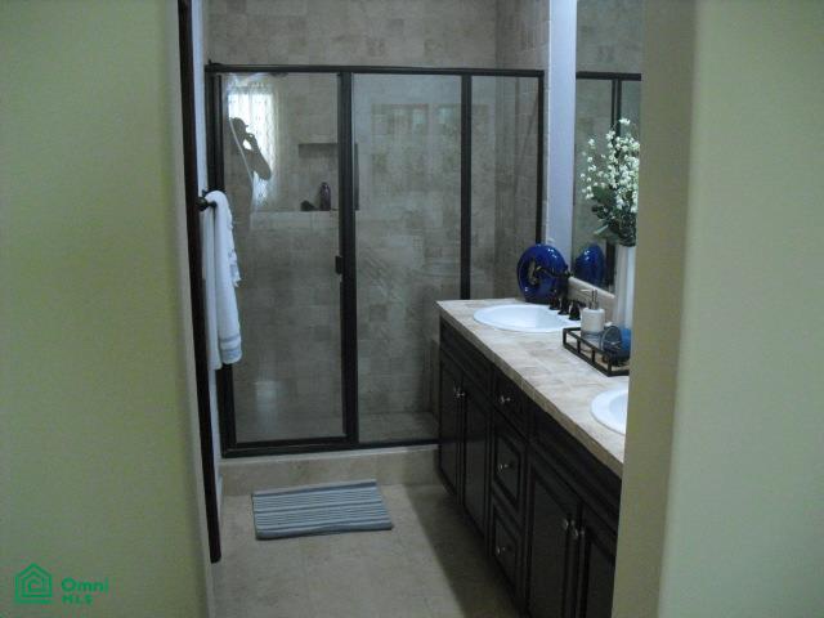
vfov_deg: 39.7
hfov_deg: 51.4
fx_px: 857
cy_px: 309
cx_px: 412
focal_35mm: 36
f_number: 3.1
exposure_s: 1/80
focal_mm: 6.3
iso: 800
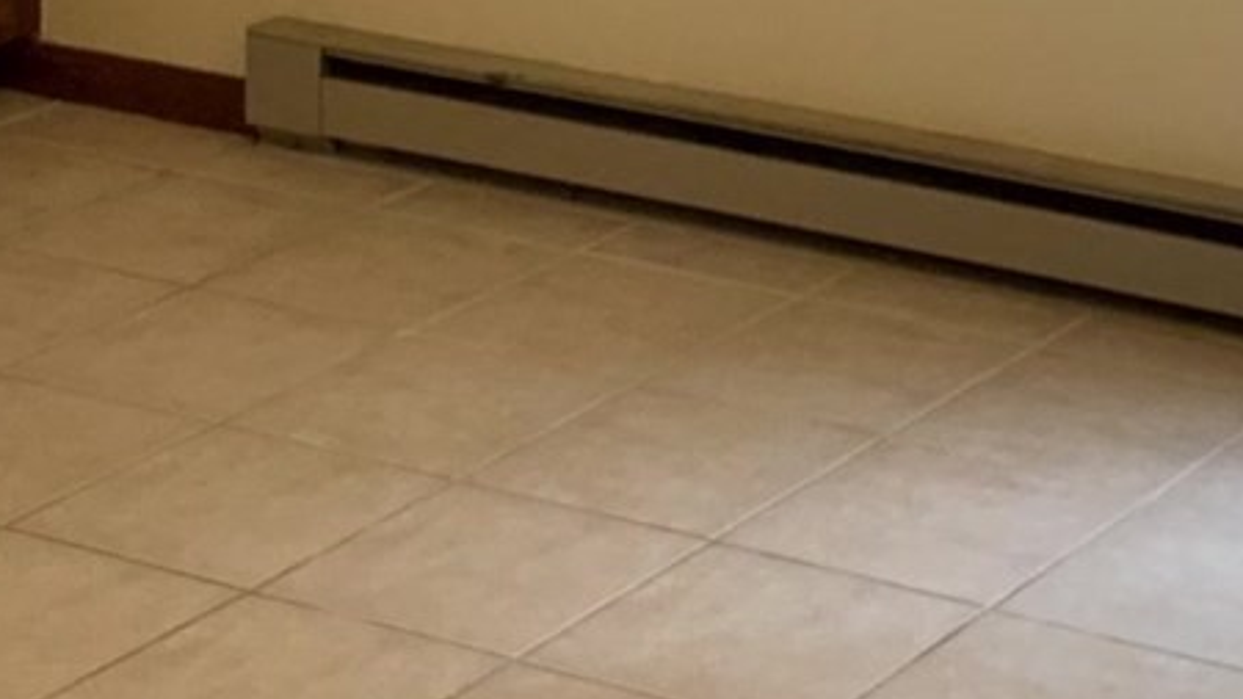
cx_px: 979
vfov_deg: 9.0
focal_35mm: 129
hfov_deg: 16.5
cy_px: -539
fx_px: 4251
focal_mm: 4.25
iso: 50
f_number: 1.8
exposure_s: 1/60
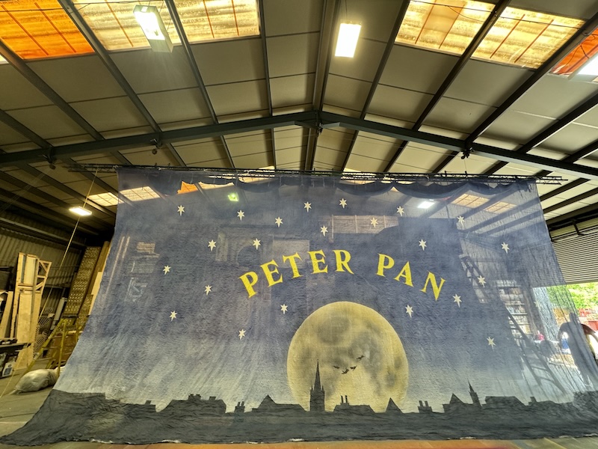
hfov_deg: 102.1
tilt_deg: +20.2
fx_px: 242
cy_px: 224
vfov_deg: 85.7
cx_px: 299
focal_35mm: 14
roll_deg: +0.3
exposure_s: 1/50
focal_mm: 2.22
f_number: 2.2
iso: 200
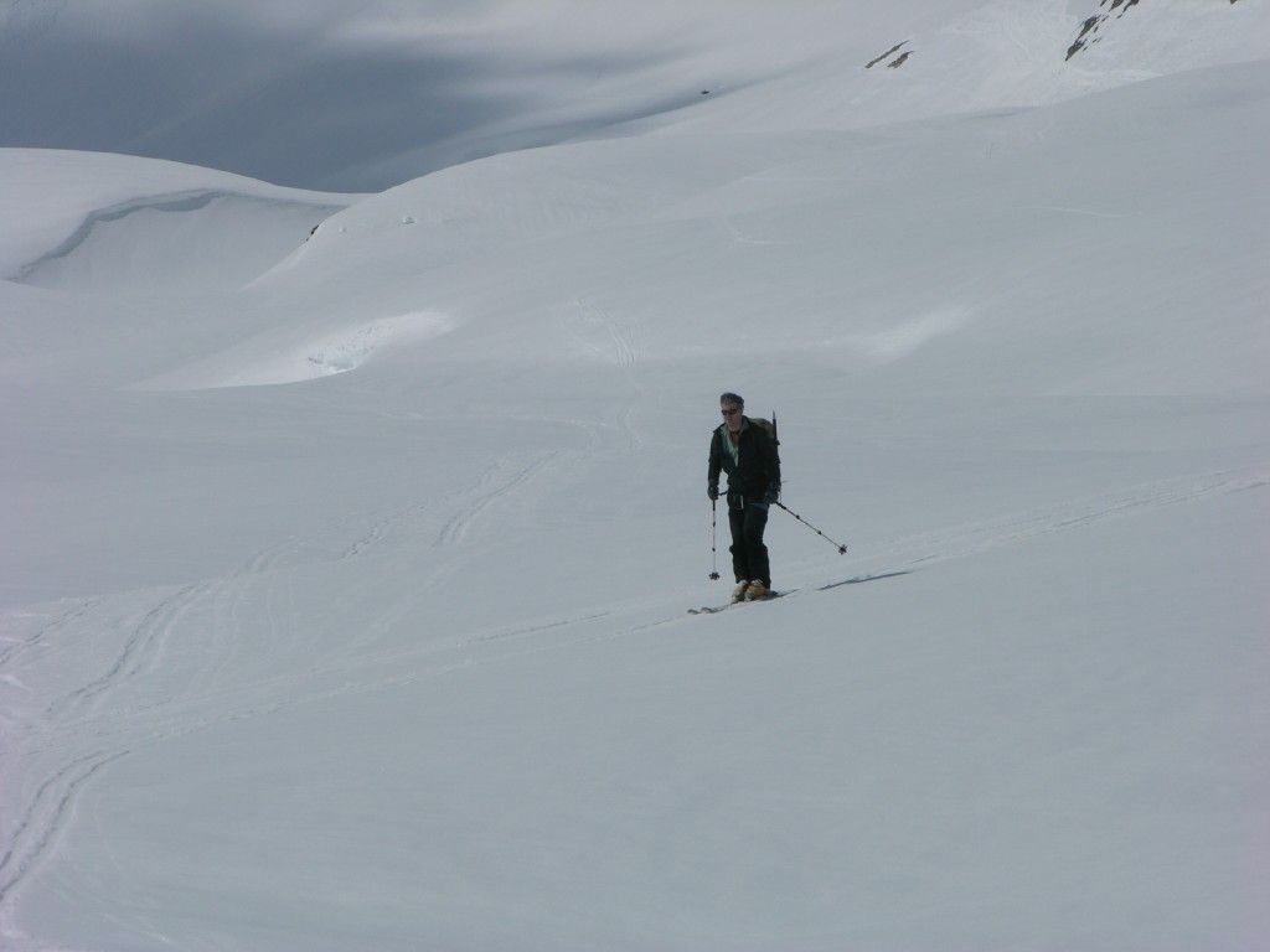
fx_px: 7705
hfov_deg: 9.4
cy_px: 476
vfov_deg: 7.1
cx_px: 635
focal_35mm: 210
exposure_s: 1/667
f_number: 7.2
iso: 50
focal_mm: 52.4
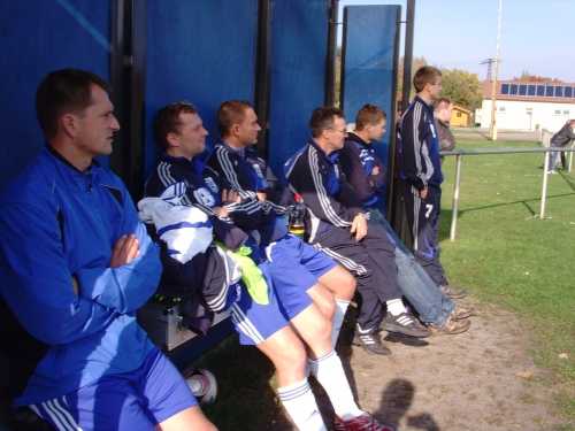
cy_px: 216
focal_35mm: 39
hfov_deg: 47.9
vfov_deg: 36.8
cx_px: 288
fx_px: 648
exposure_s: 1/125
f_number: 6.3
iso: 80
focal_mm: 6.6
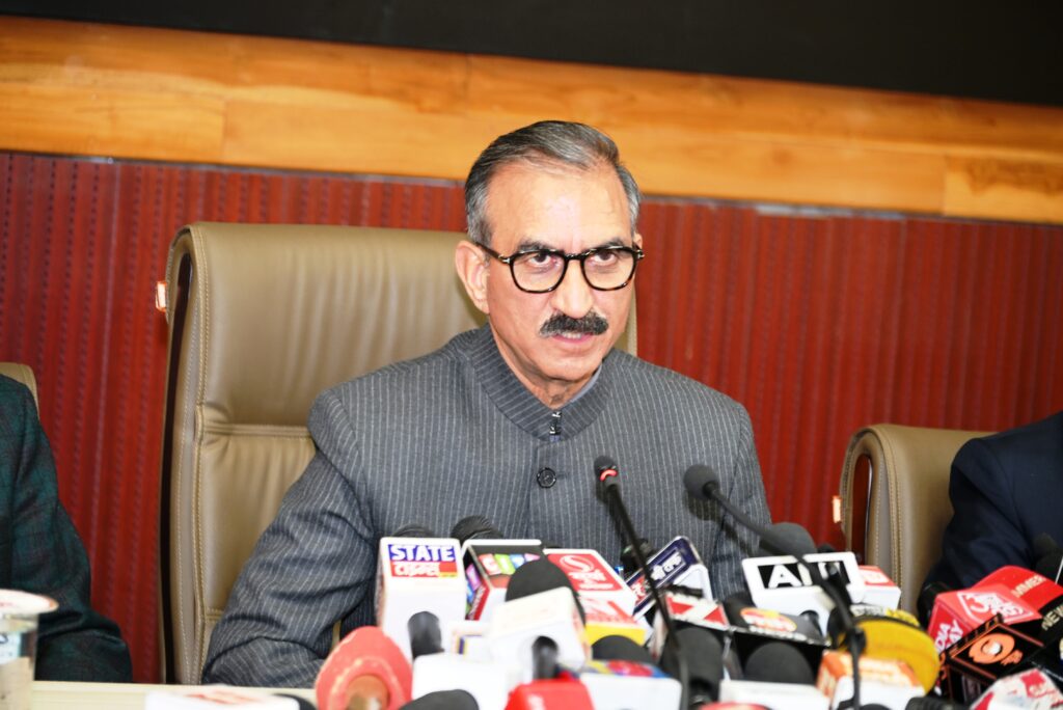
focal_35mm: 105
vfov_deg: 13.1
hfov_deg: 19.4
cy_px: 355
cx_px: 532
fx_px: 3102
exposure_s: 1/30
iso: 640
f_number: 4
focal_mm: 105
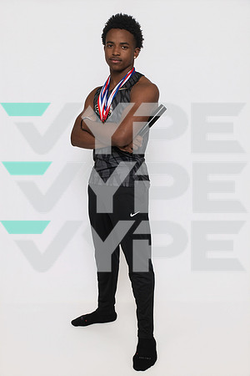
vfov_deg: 55.8
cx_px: 125
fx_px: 354
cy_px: 188
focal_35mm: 34
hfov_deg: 38.9
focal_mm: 34
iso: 640
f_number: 8
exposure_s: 1/320
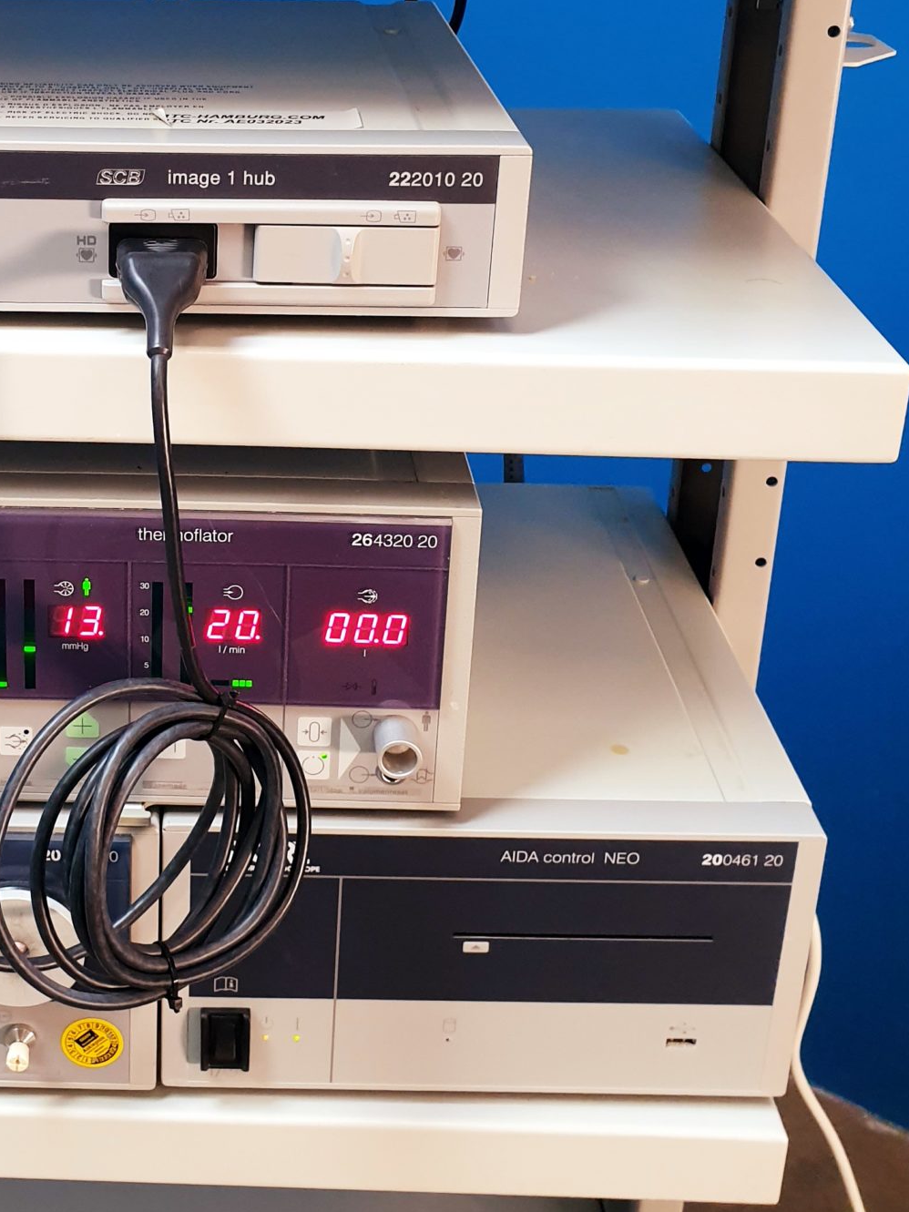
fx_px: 1751
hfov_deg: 28.5
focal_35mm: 50
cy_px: 303
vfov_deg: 37.3
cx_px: 179
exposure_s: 1/50
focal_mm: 4.3
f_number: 2.4
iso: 200
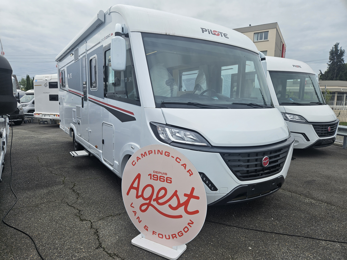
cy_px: 130
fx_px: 231
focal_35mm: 23
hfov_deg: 73.9
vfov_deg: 58.9
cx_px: 174
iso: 25
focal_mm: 5.4
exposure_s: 1/752
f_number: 1.8
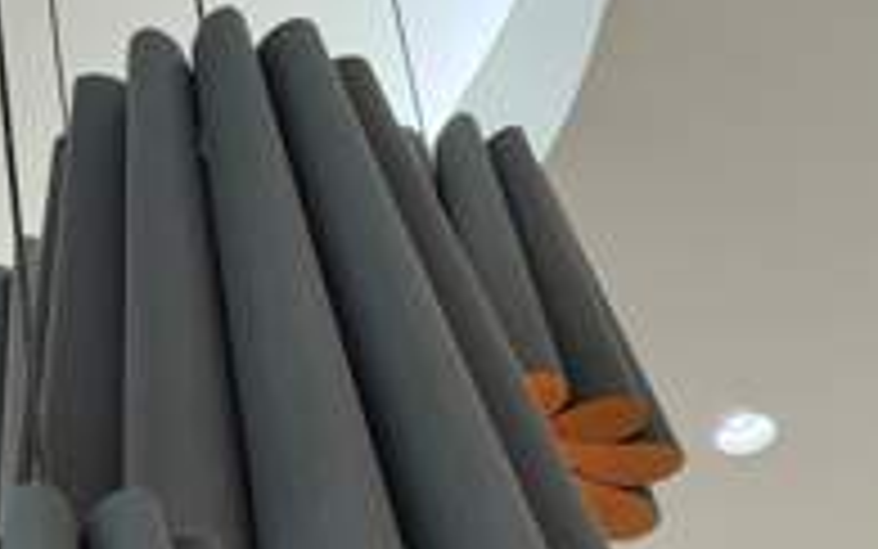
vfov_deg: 10.3
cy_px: 648
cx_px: -140
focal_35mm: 125
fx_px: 2992
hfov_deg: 16.1
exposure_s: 1/60
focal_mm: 6.76
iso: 250
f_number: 1.78
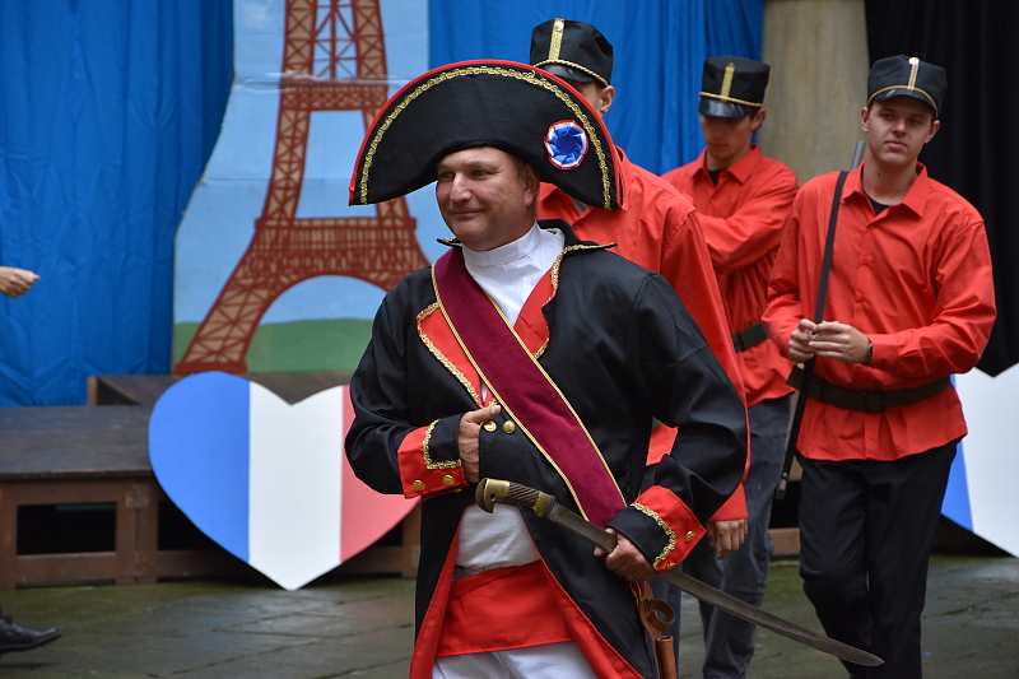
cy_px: 340
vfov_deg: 8.7
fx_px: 4457
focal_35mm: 158
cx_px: 510
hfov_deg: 13.0
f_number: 5.6
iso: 1000
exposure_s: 1/500
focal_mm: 105
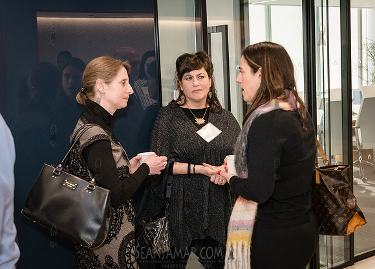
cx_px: 196
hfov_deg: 34.4
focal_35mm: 57
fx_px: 605
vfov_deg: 25.0
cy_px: 135
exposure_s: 1/160
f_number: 5
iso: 2000
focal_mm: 48
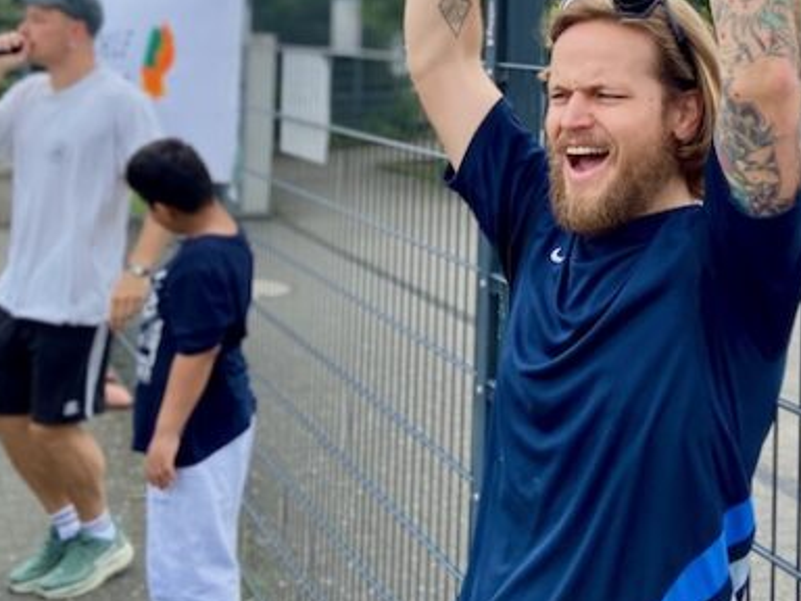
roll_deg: -1.2
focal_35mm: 52
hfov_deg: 36.3
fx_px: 1203
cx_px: 561
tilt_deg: -1.5
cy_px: 46
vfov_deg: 26.9
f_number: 1.8
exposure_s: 1/799
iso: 32
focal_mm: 4.25
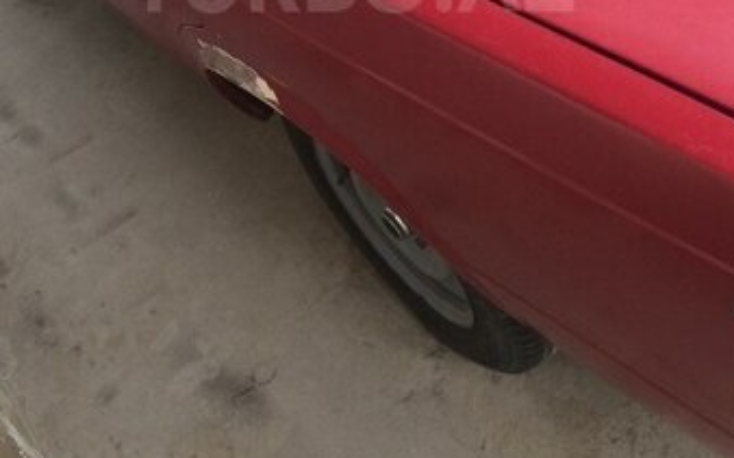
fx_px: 1200
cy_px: -21
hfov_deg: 34.0
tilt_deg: -35.4
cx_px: 352
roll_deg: +22.1
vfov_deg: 20.8
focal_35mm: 60
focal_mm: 4.15
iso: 64
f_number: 2.2
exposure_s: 1/33
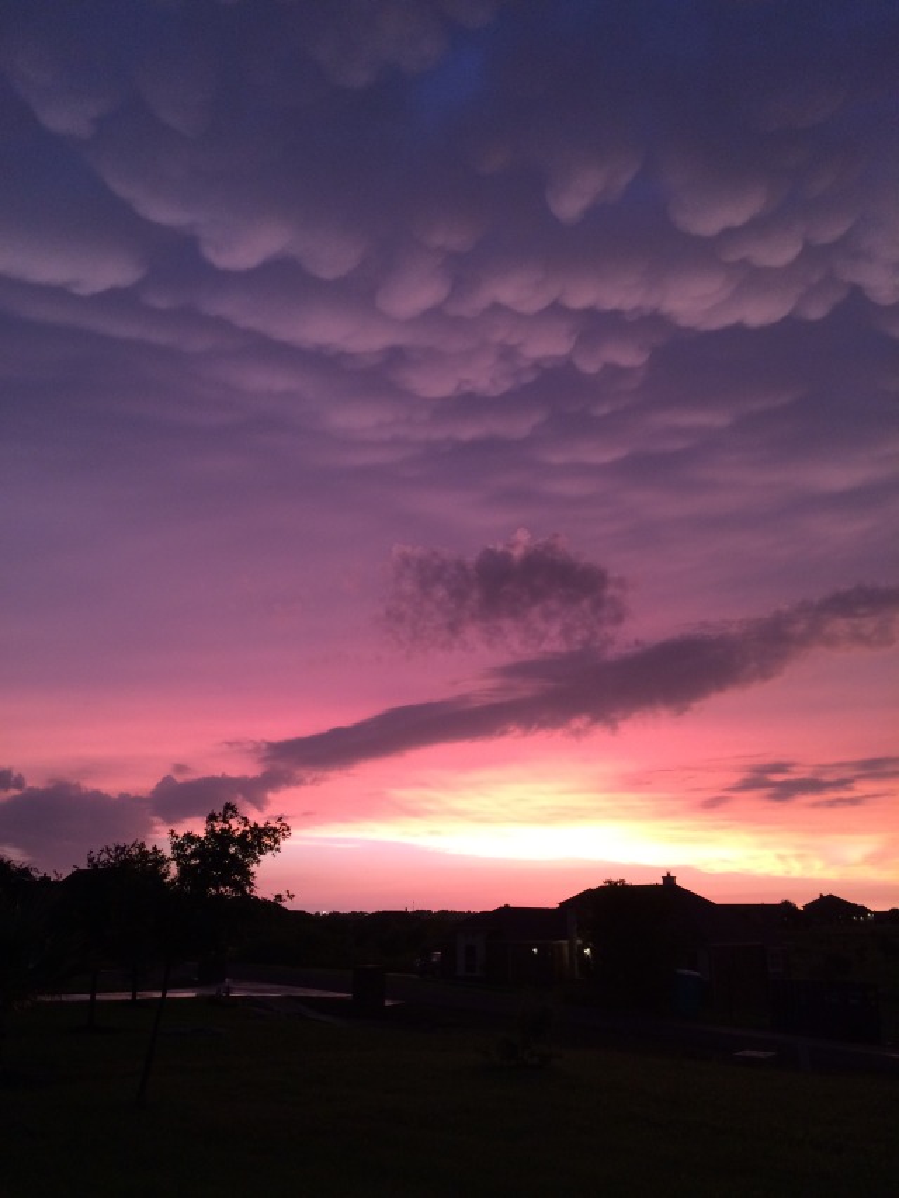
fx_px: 1004
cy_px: 599
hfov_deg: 48.2
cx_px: 450
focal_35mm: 29
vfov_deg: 61.7
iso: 100
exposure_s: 1/30
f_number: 2.2
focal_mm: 4.15
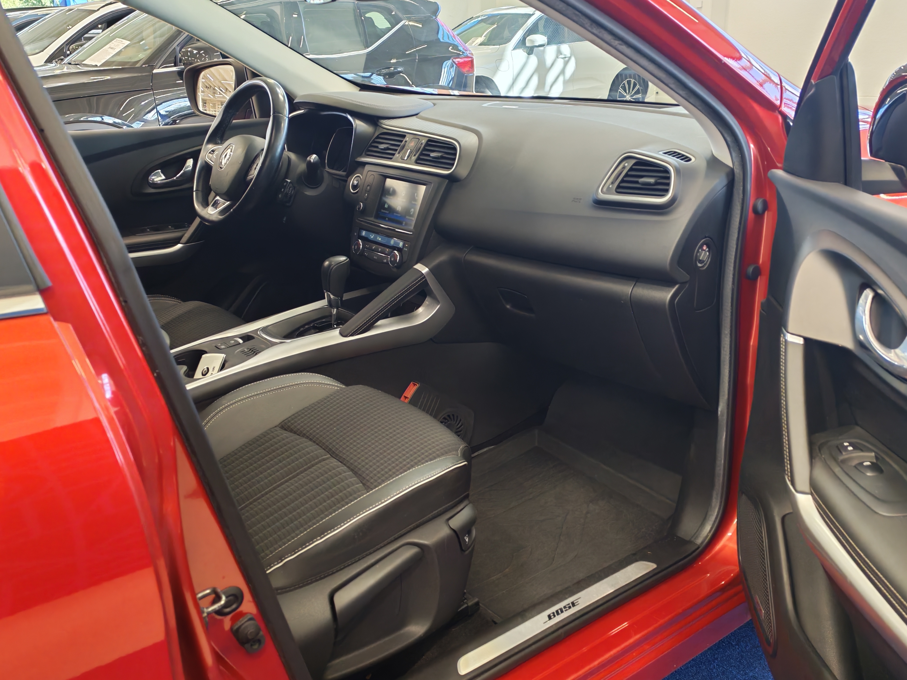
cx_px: 454
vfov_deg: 42.9
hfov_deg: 55.4
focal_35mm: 33
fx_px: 865
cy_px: 340
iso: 447
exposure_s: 1/100
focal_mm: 6.12
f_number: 1.9
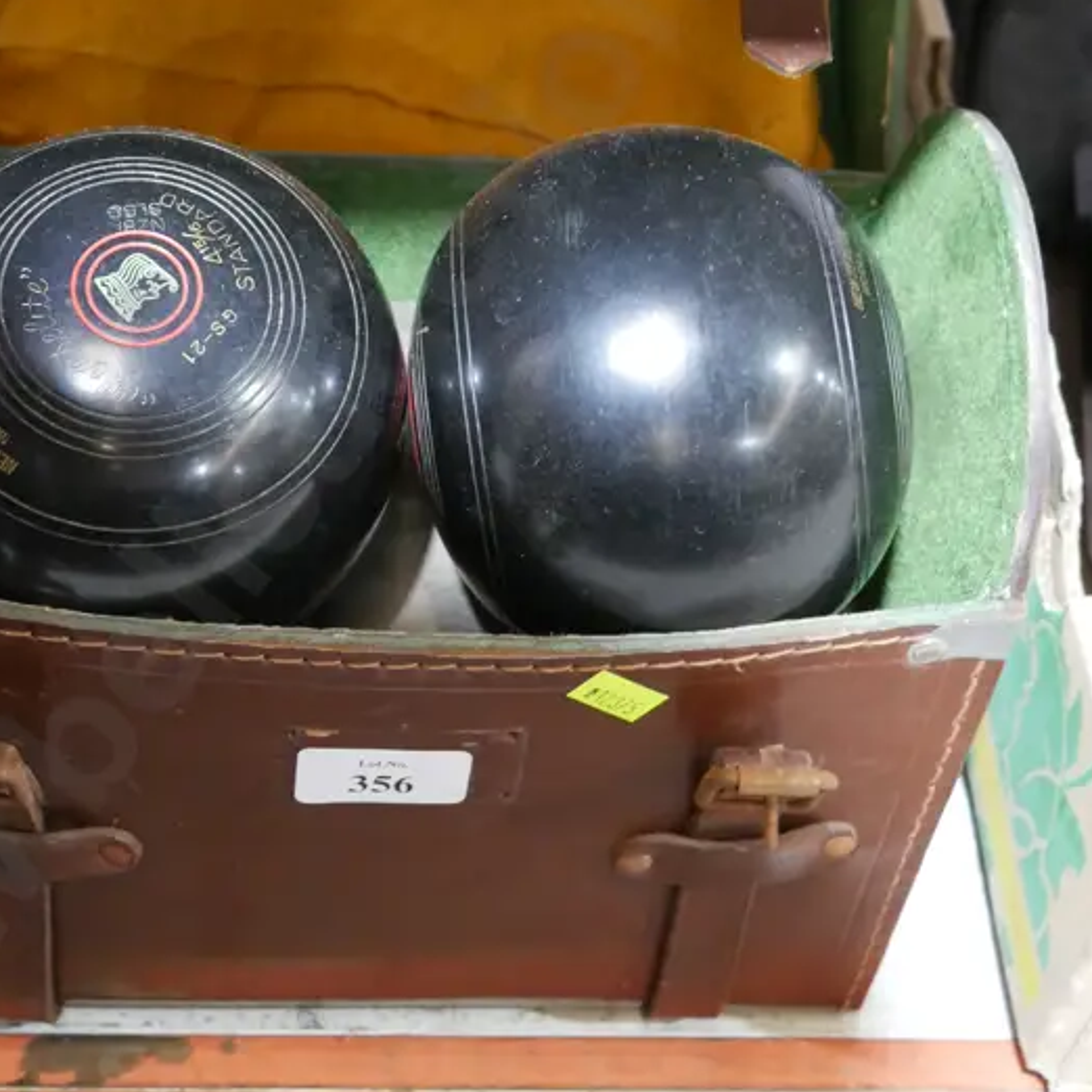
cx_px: 401
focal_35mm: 59
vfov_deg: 28.8
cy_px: 326
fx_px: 2106
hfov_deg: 28.9
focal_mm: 17
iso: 3200
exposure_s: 1/60
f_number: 4
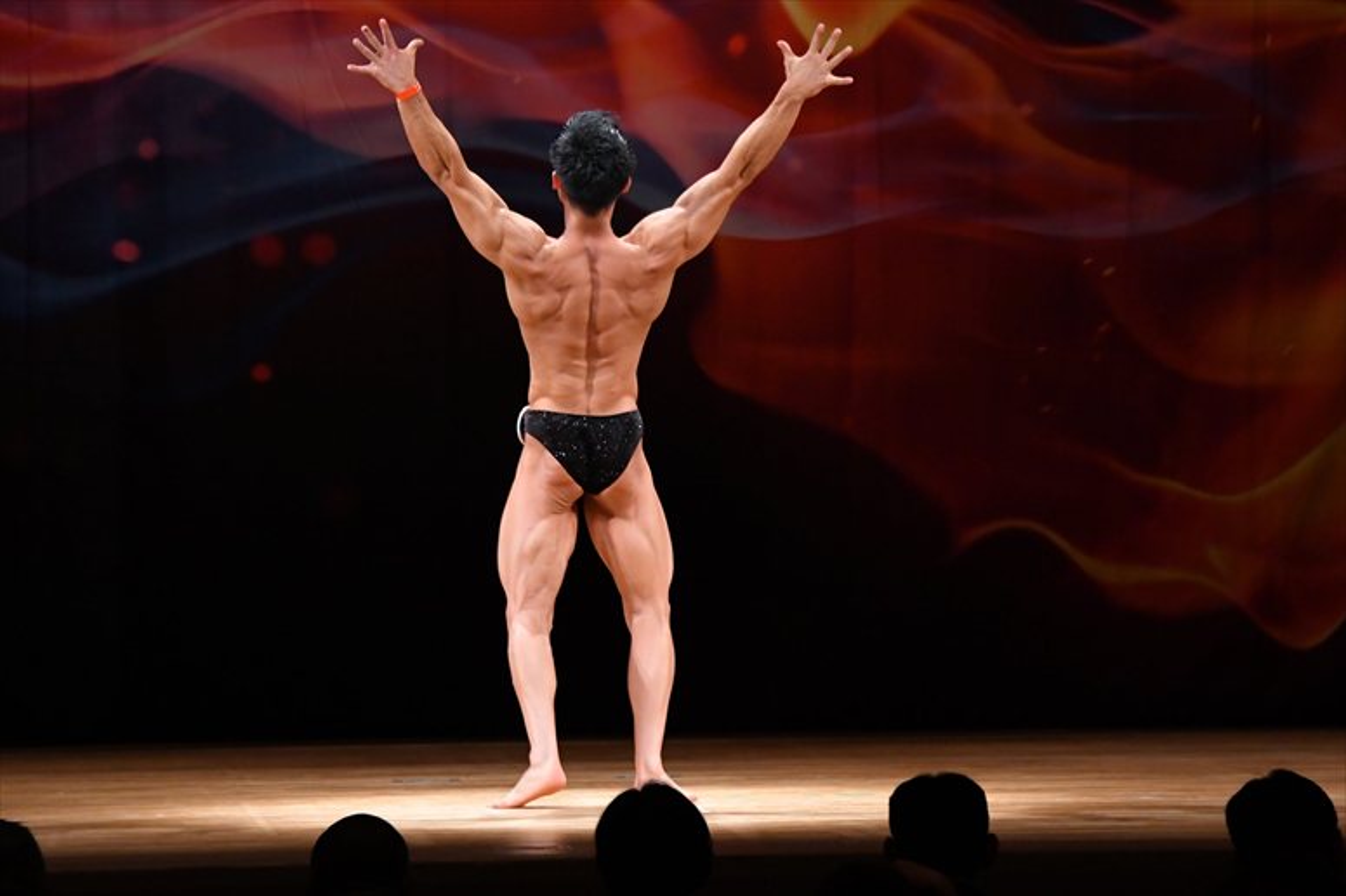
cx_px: 673
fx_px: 8110
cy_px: 448
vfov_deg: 6.3
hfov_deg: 9.5
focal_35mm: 217
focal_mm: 145
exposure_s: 1/400
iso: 4000
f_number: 5.6
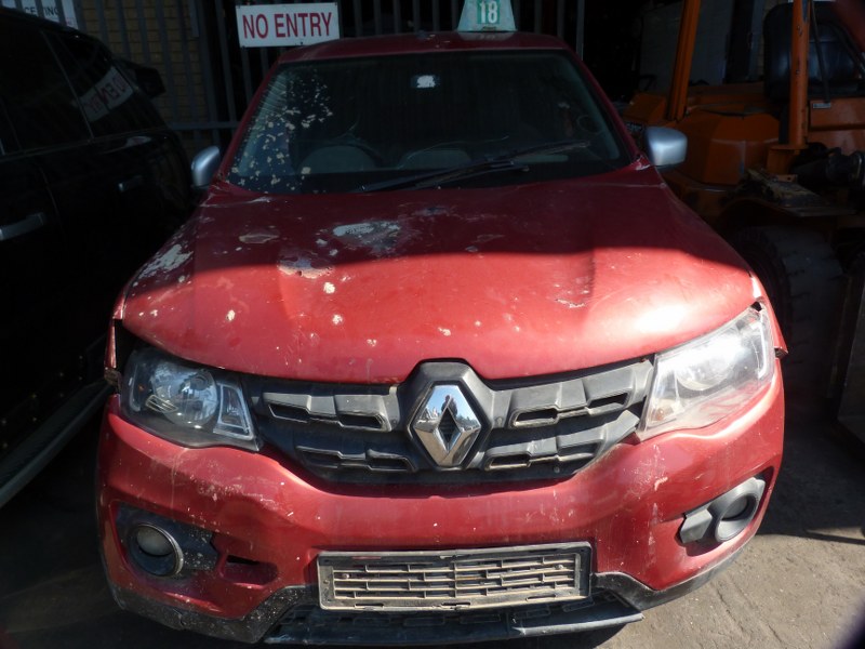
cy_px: 324
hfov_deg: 69.4
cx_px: 432
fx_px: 625
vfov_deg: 54.9
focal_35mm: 25
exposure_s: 1/200
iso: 80
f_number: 4
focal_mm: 4.5
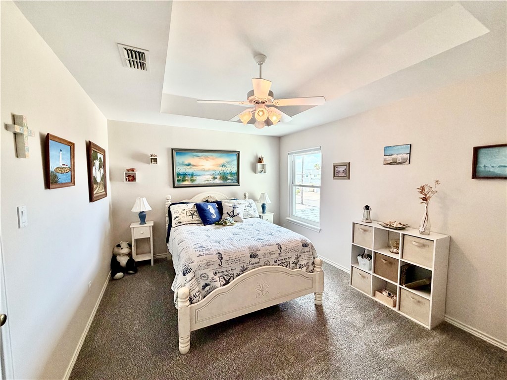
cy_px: 190
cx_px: 254
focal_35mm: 14
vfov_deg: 85.7
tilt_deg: -5.1
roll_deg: +0.7
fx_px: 205
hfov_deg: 102.1
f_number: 2.2
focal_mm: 2.22
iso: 250
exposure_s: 1/120
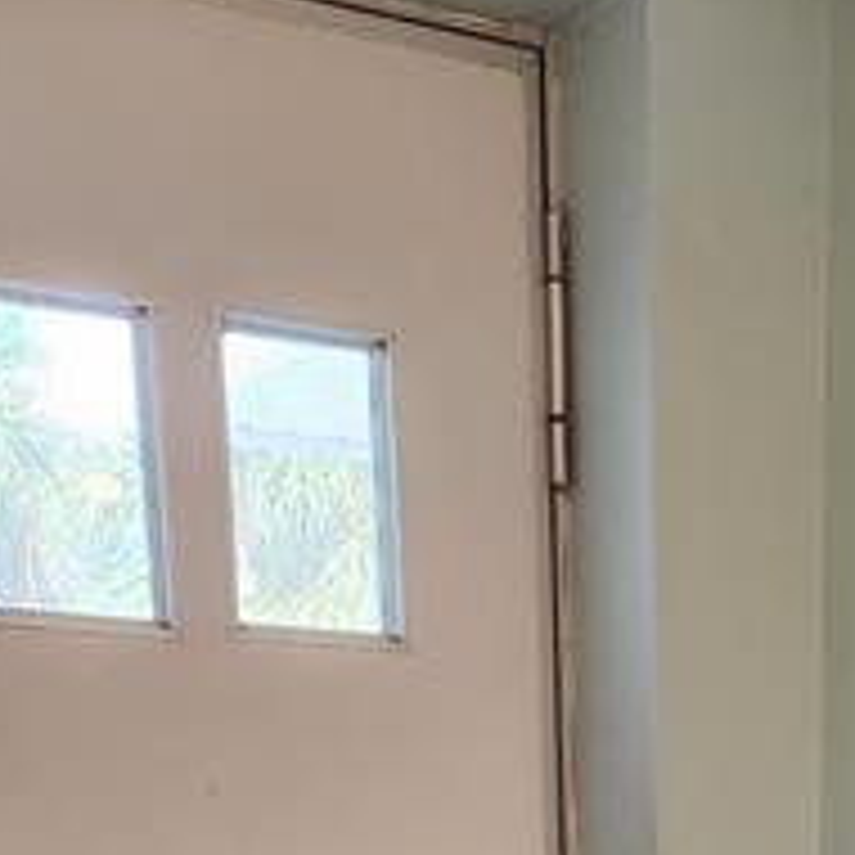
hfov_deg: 20.0
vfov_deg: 17.2
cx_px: 981
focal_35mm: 82
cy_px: 1552
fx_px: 2291
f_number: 1.8
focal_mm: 5.4
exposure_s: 1/120
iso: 125
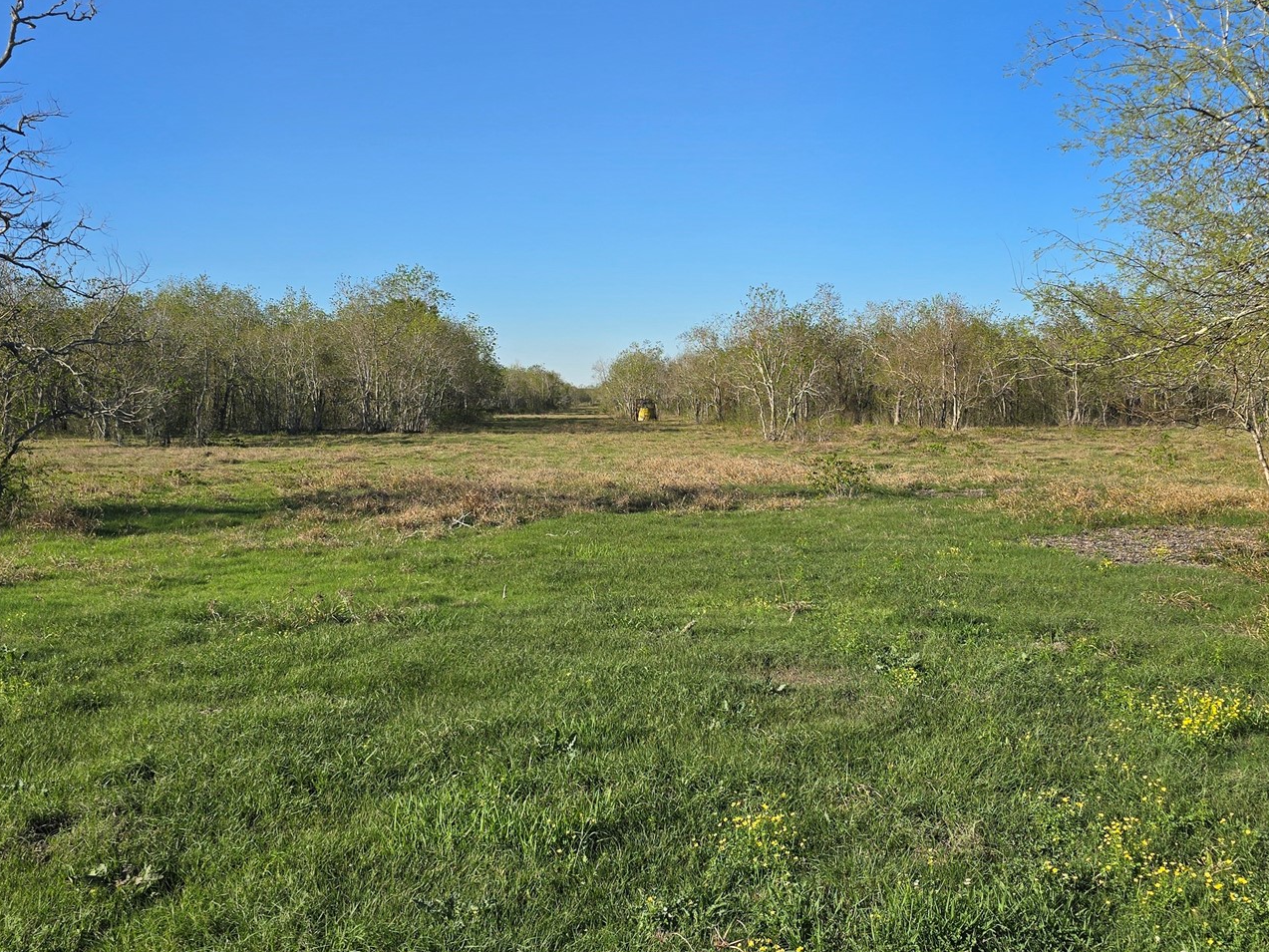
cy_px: 425
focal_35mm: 37
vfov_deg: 38.6
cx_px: 644
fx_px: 1357
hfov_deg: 50.1
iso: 12
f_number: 1.7
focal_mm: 6.3
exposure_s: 1/820
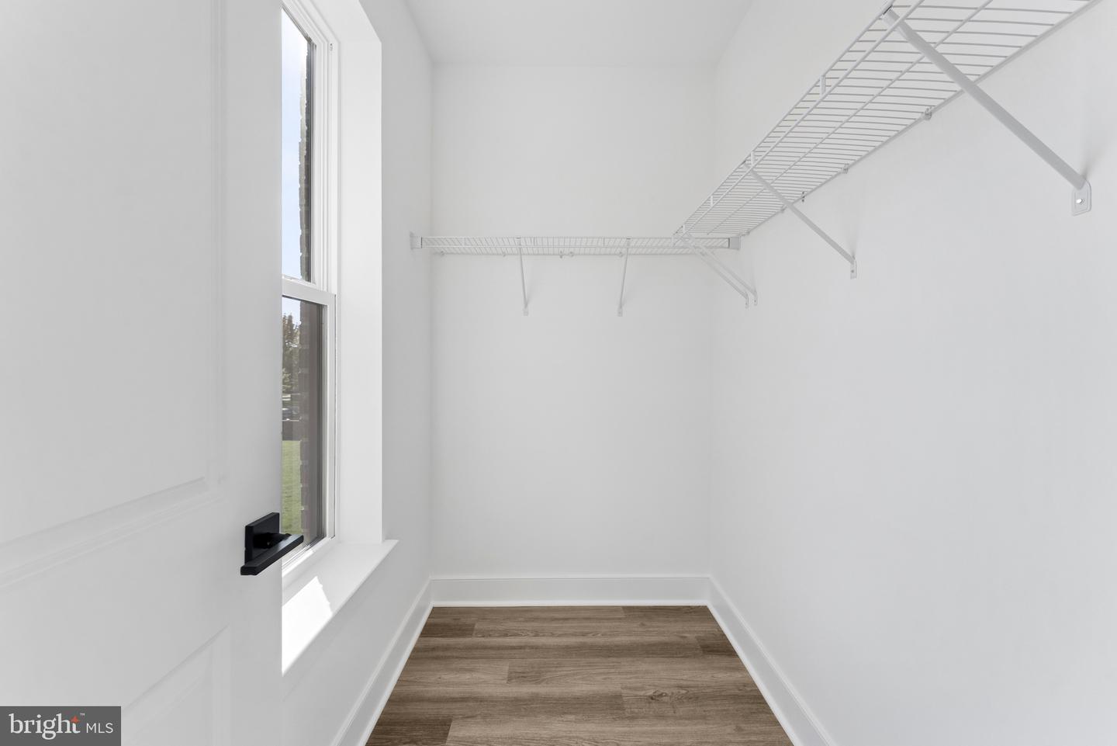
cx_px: 558
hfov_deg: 104.2
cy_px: 373
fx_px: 434
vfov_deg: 81.2
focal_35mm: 14
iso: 800
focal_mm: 14
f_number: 8
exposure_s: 1/800
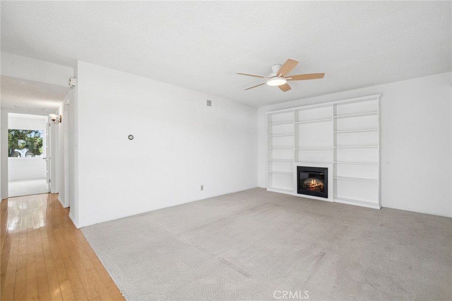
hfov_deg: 100.4
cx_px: 226
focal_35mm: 15
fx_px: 188
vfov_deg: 77.3
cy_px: 150
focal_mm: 15
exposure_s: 1/30
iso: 400
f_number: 8
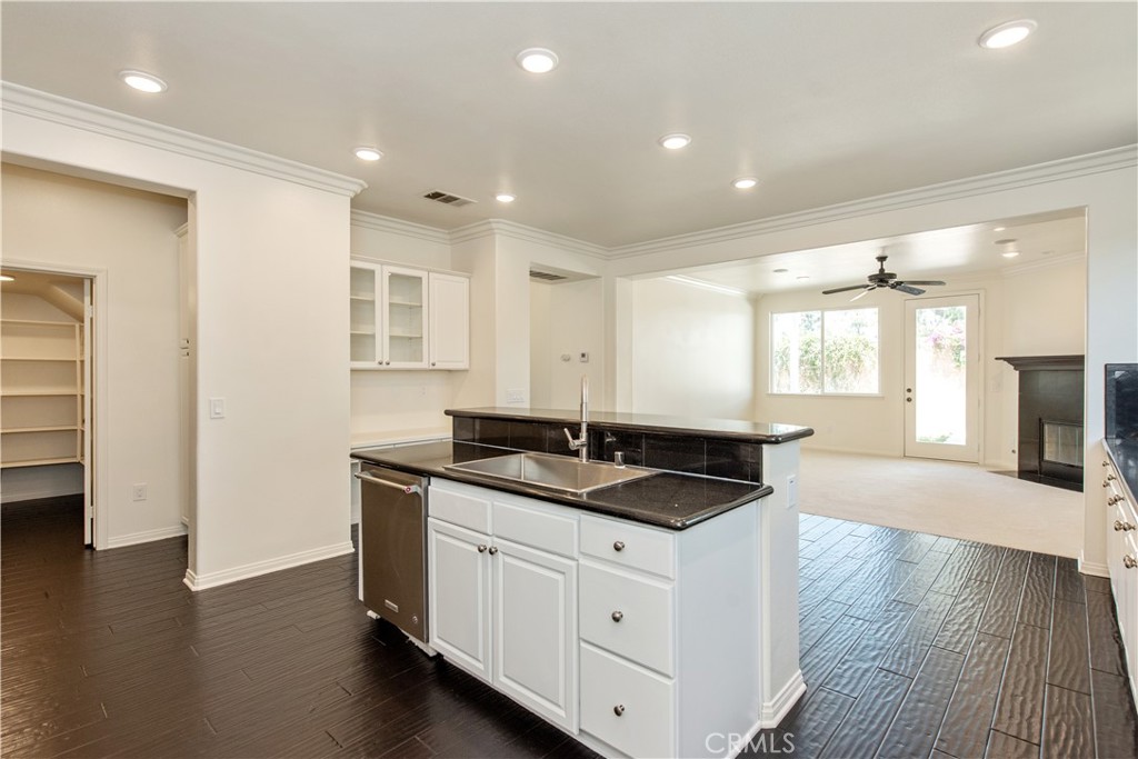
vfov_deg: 70.5
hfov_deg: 93.3
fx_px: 537
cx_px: 569
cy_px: 380
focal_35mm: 17
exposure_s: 1/125
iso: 560
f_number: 5.6
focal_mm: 17
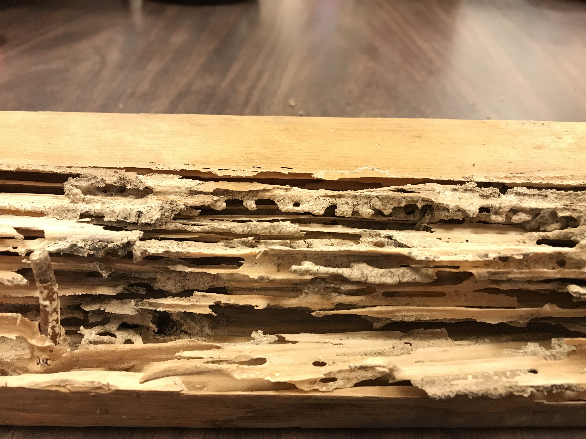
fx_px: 474
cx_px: 293
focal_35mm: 28
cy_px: 220
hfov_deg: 63.4
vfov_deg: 49.7
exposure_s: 1/15
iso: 50
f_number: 1.8
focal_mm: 3.99
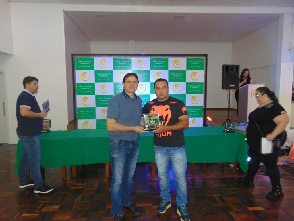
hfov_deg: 69.4
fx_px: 212
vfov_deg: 54.9
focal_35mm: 25
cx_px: 147
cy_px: 110
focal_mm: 4.5
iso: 200
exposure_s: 1/30
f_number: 3
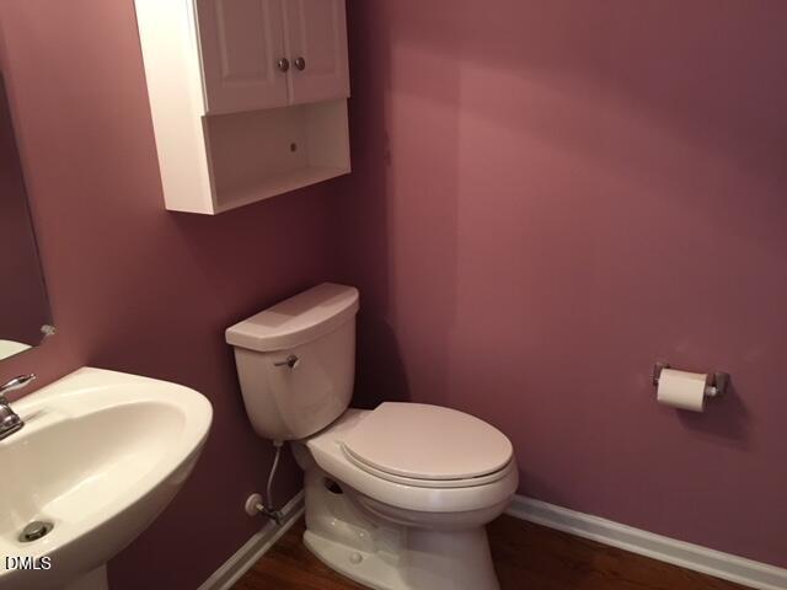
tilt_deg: -18.9
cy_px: 295
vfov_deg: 48.2
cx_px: 394
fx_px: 659
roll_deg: +2.5
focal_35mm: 29
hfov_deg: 61.7
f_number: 2.2
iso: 200
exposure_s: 1/33
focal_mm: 4.15
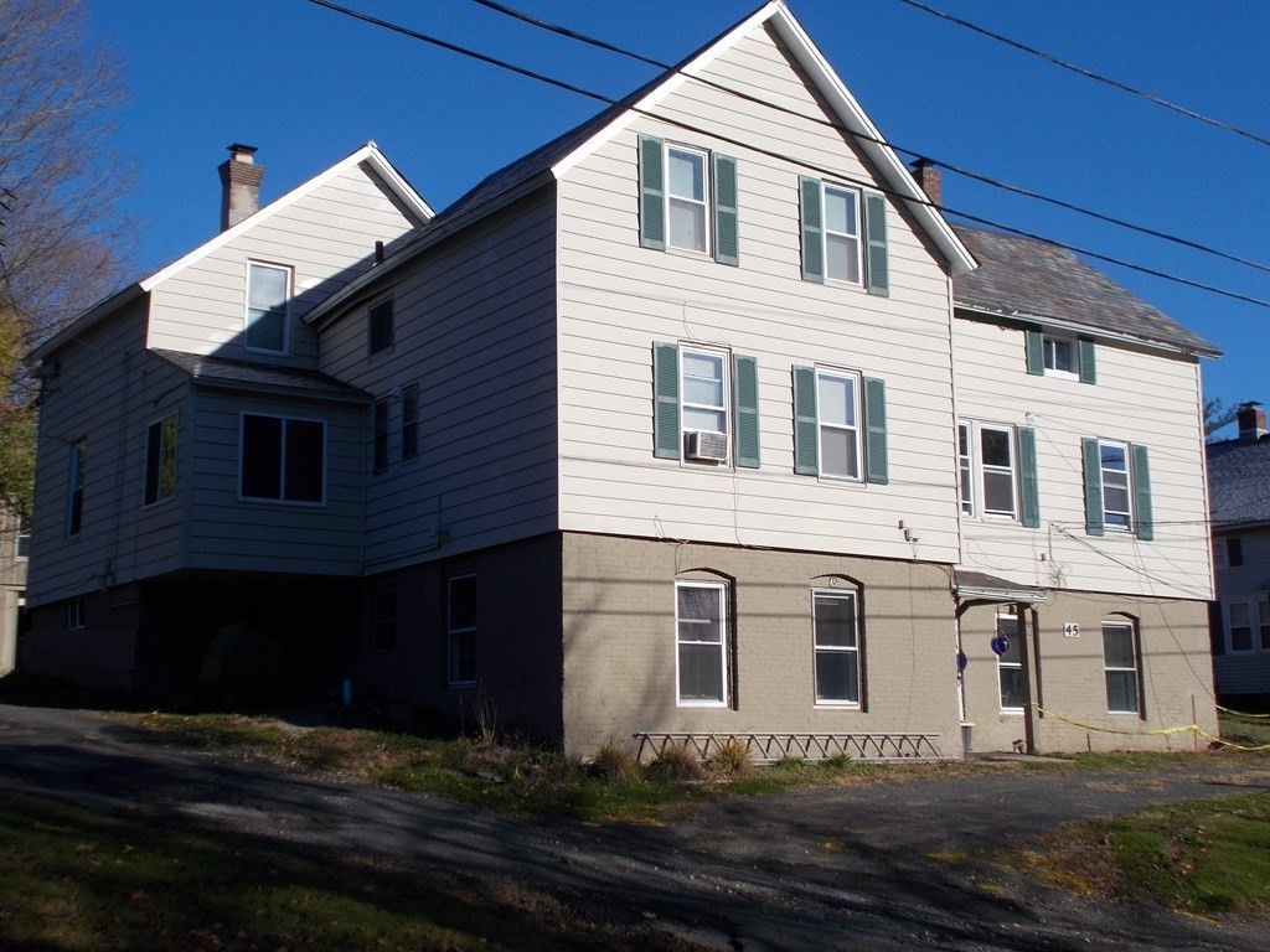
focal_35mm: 44
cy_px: 476
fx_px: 1614
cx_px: 635
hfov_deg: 42.9
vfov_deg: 32.9
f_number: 10.6
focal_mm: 7.9
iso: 80
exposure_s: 1/125
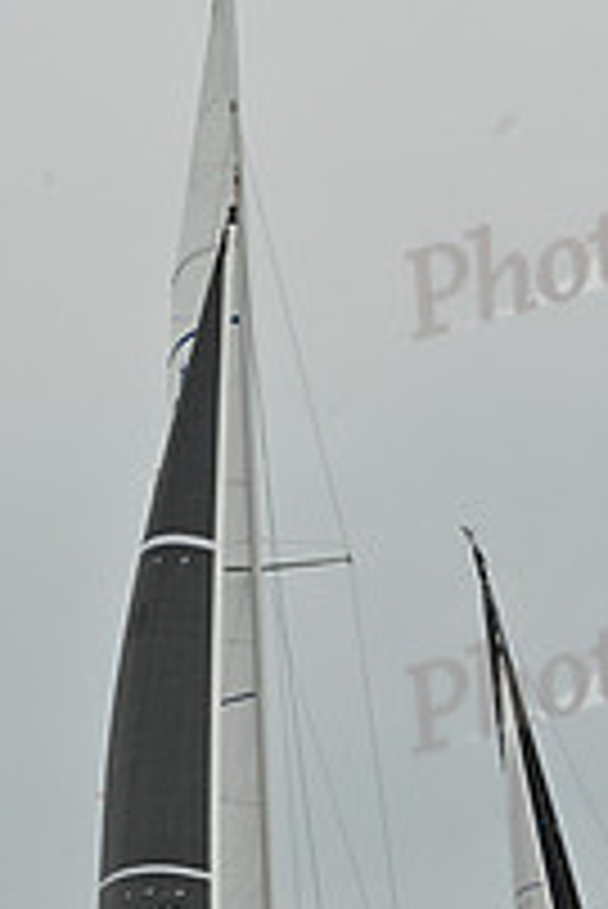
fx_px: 5437
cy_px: 936
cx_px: 173
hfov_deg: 6.4
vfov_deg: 9.5
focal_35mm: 215
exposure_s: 1/1000
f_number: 14
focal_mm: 75
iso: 320
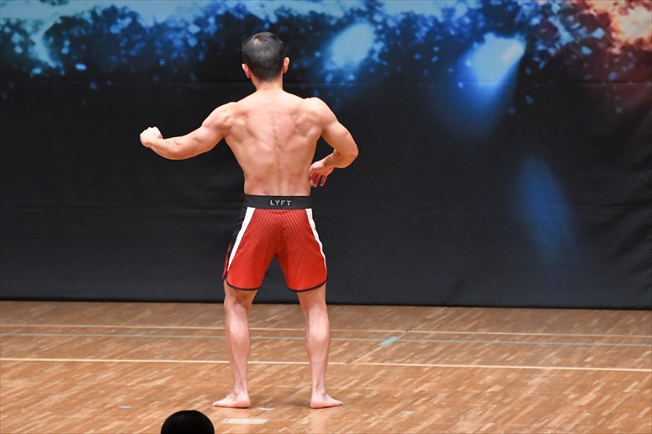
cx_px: 326
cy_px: 217
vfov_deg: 4.4
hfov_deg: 6.5
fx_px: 5702
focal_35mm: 315
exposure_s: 1/400
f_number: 5.6
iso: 8000
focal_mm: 210
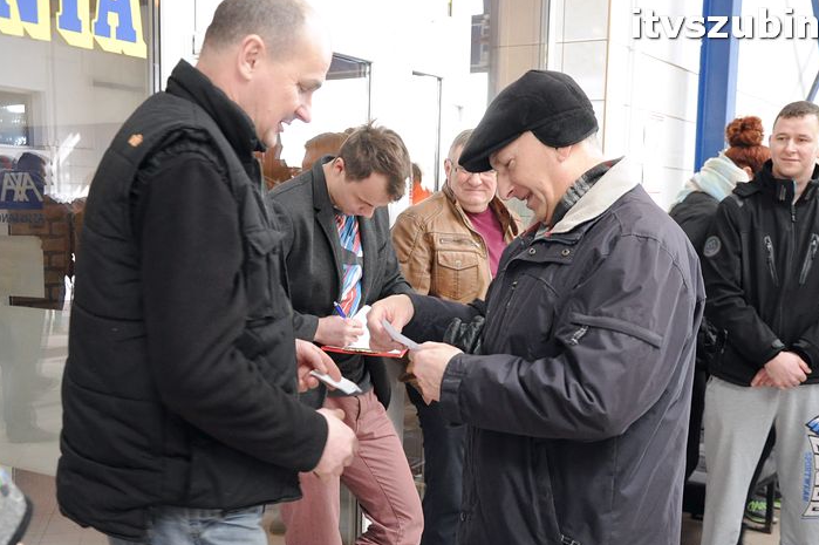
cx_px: 397
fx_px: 1037
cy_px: 319
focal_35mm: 46
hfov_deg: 43.1
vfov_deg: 29.4
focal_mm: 25
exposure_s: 1/80
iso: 1600
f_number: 4.5
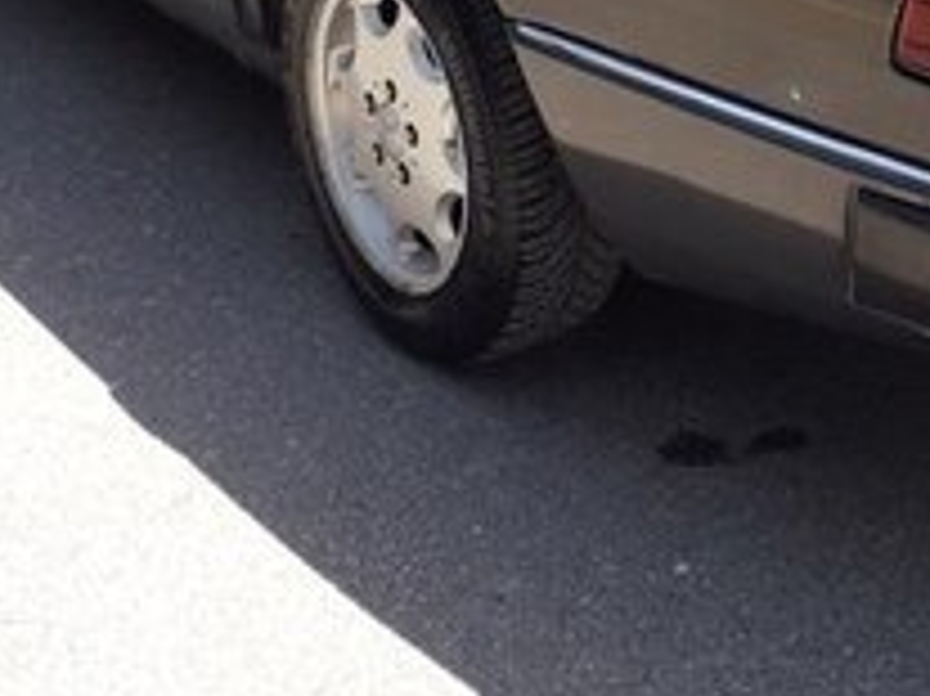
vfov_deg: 16.3
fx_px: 2309
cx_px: 759
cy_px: -195
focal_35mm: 86
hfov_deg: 22.4
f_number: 1.9
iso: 40
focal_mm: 3.6
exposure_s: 1/602
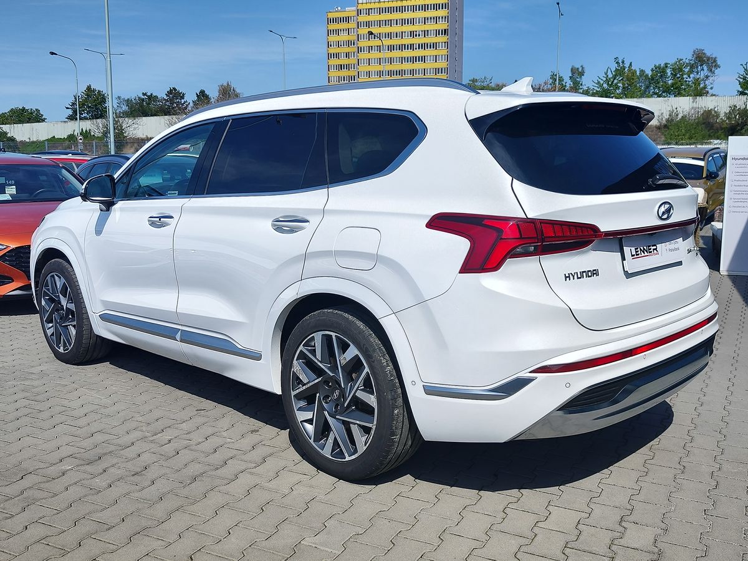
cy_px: 280
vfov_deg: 58.9
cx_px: 374
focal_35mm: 23
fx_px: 497
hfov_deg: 73.9
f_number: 1.69
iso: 50
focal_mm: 7.01
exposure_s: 1/1208
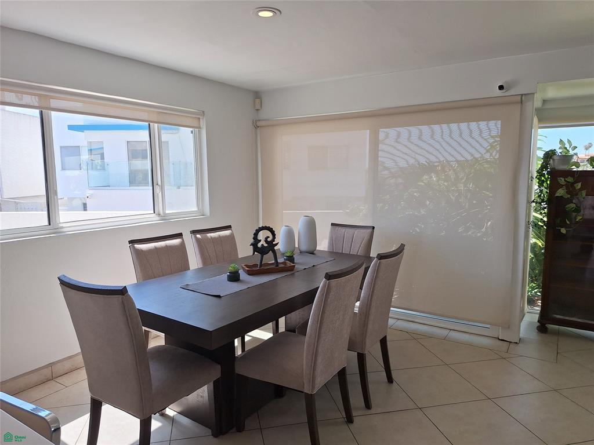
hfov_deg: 73.9
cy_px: 222
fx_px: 395
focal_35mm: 23
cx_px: 297
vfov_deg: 58.9
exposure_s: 1/556
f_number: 1.8
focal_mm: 5.54
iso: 40
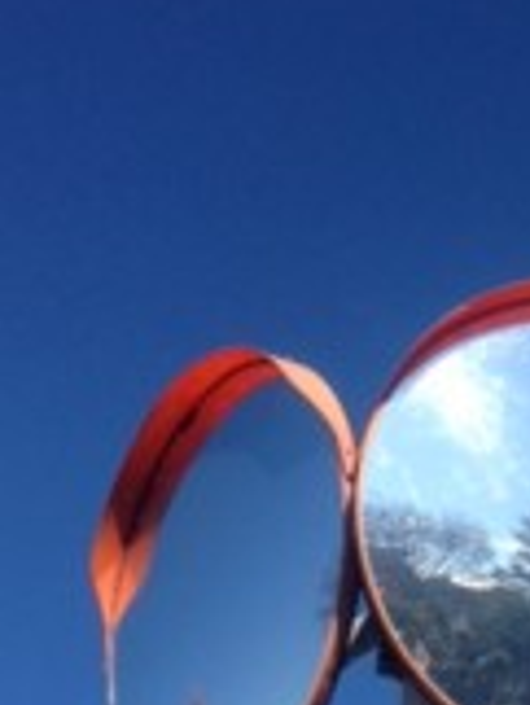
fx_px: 1876
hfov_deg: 15.8
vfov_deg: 20.8
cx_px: 526
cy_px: 661
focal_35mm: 92
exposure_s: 1/1391
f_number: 2.4
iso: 50
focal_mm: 4.13
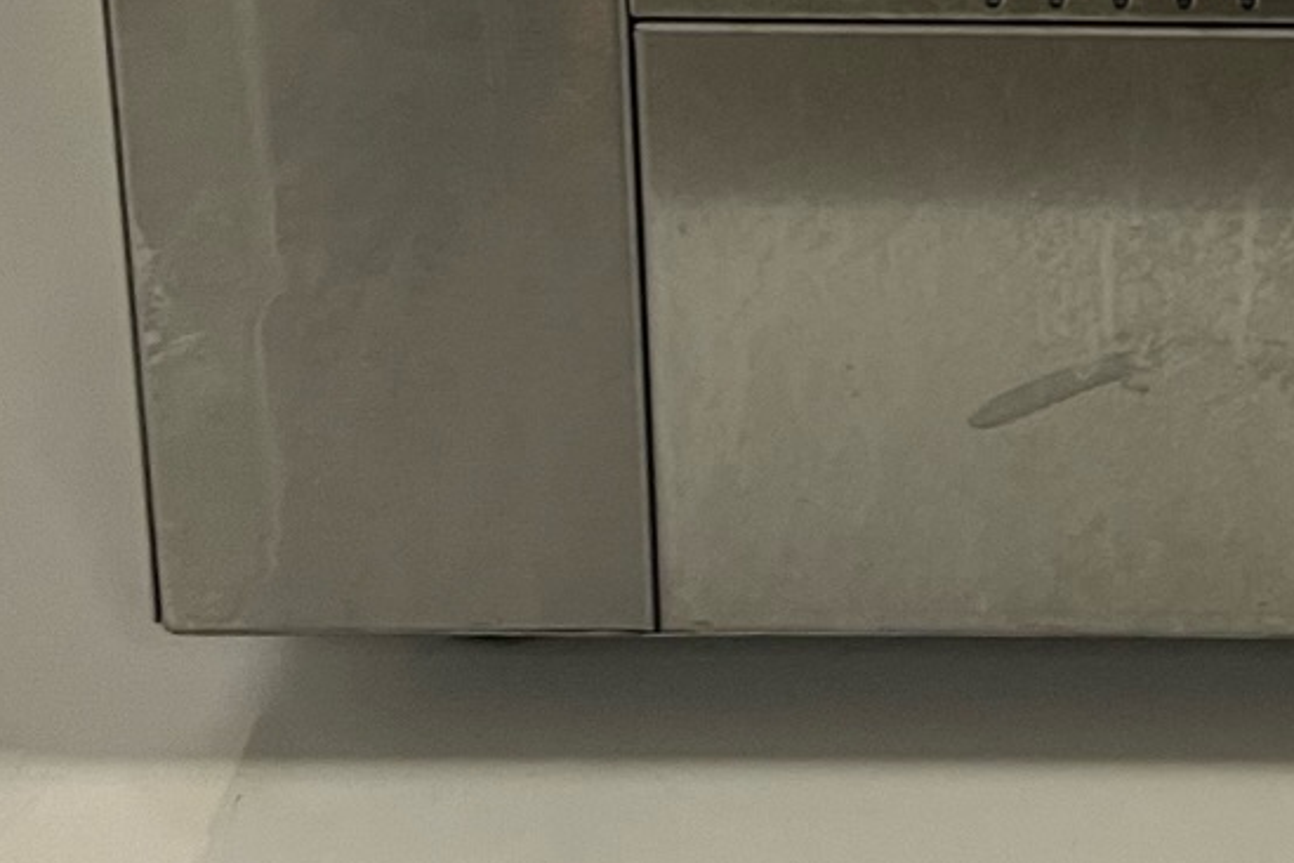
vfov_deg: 11.9
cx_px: 1412
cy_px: -930
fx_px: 3630
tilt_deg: -15.3
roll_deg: +0.7
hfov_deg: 19.4
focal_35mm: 101
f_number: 1.6
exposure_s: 1/50
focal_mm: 5.1
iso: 125
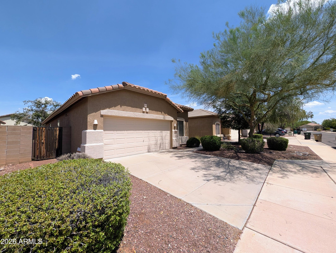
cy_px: 126
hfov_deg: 110.5
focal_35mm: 12
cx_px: 168
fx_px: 117
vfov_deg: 94.6
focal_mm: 2.02
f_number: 1.7
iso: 62
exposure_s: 1/3663
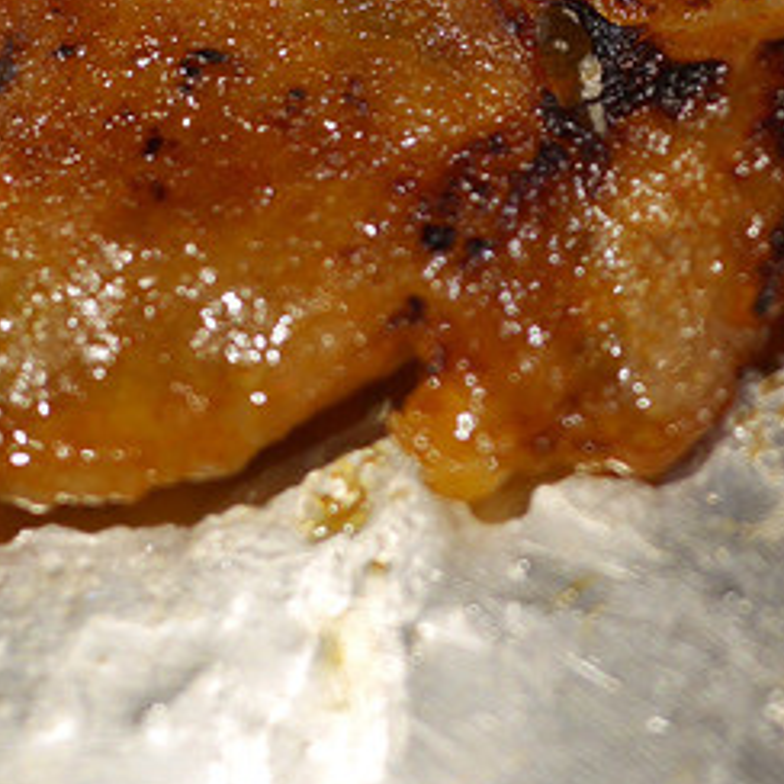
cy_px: -95
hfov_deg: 17.5
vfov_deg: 17.1
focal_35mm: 98
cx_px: 713
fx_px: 2511
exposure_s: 1/160
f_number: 2.2
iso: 200
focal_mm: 15
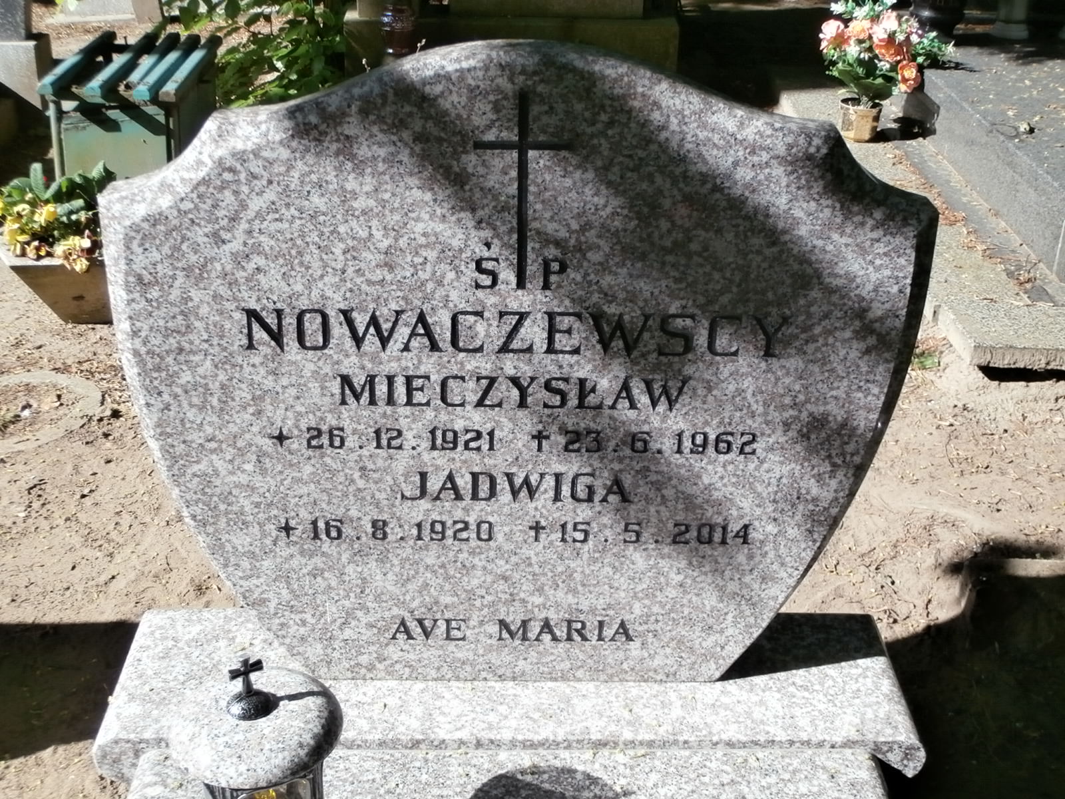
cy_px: 400
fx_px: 1446
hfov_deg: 40.4
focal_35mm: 47
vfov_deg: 30.9
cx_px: 532
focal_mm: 8.29
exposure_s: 1/320
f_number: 4.2
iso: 100
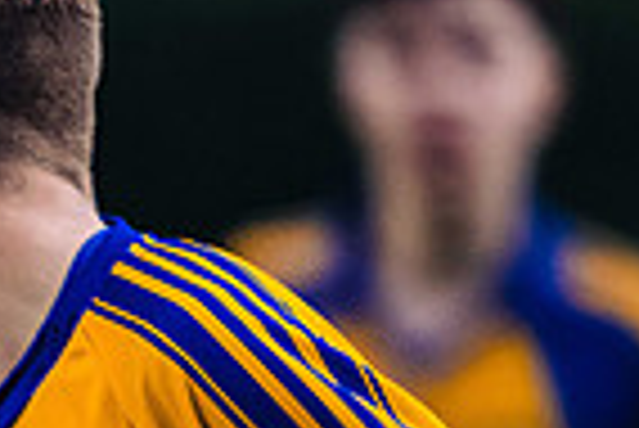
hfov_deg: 1.2
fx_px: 31165
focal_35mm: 1754
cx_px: -251
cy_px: 485
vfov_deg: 0.8
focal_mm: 400
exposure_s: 1/500
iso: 3200
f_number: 2.8
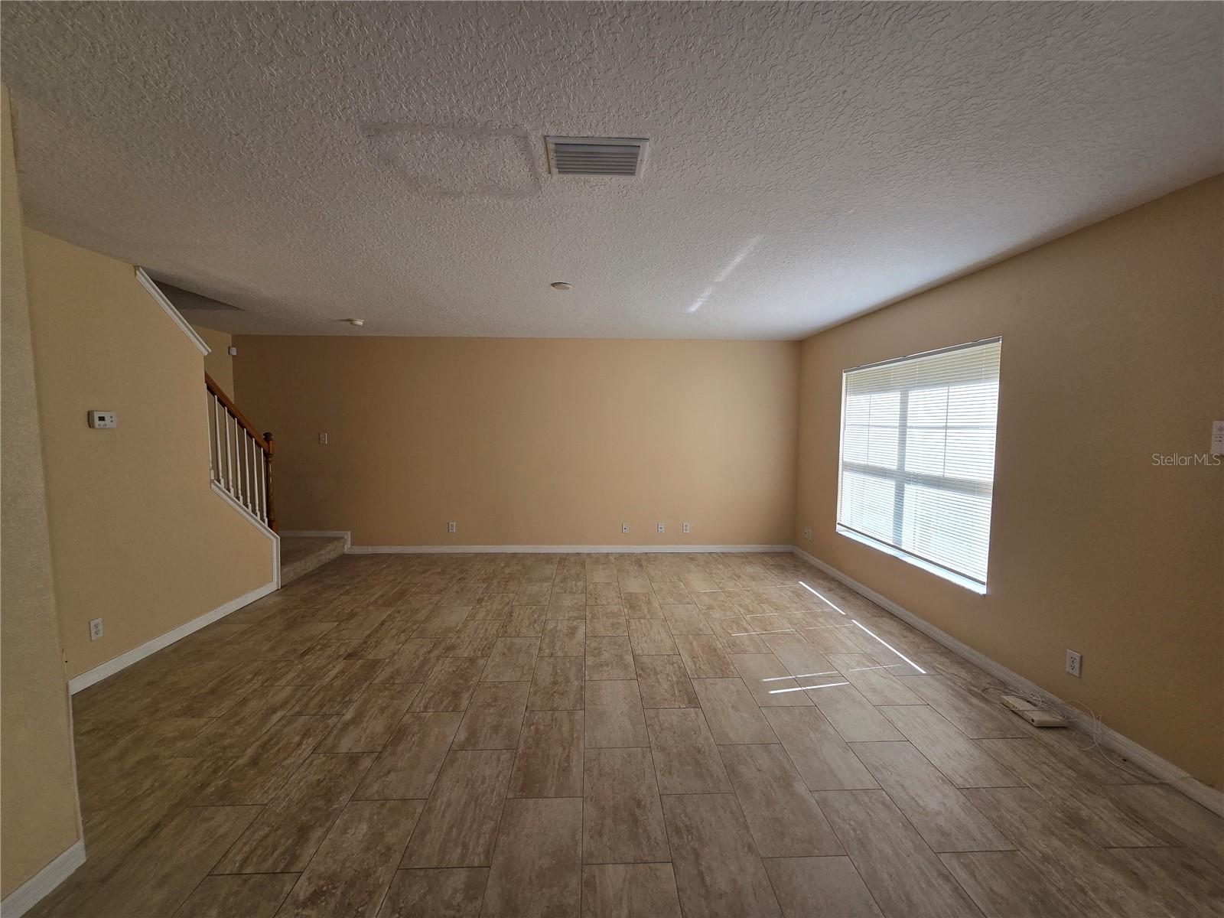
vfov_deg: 89.9
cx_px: 612
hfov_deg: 106.2
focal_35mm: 13
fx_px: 460
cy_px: 459
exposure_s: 1/218
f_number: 2.2
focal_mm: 2.2
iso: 50
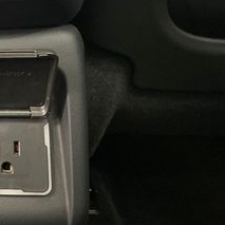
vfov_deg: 24.5
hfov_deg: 21.2
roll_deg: +3.2
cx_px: -111
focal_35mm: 69
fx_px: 507
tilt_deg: -18.8
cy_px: 35
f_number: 1.6
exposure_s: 1/30
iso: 800
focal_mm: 4.2
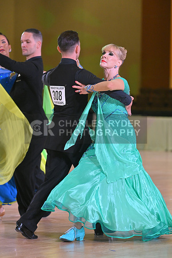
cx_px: 86
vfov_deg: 10.8
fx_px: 1361
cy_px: 129
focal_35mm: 190
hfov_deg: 7.2
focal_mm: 190
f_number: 5
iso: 3200
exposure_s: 1/400
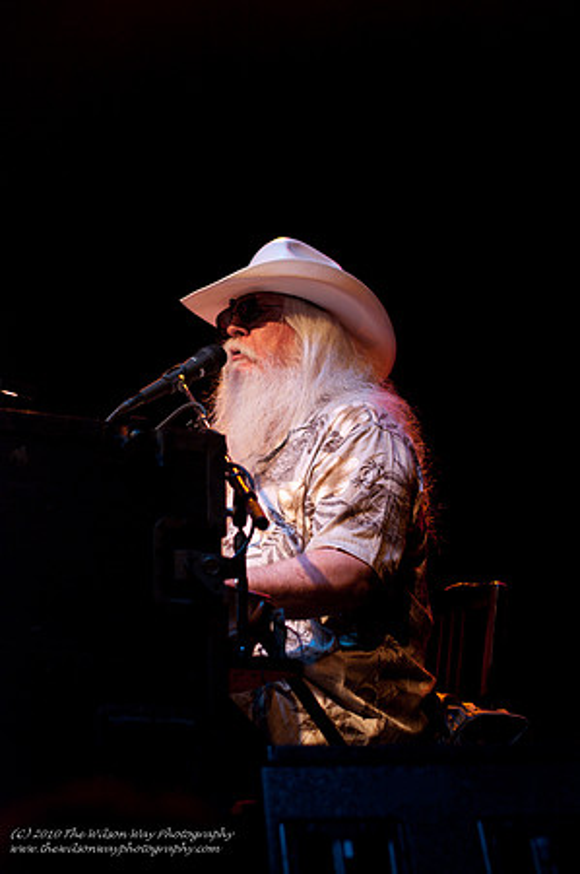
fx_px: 1817
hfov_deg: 18.1
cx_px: 290
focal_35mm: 75
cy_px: 437
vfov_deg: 27.0
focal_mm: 50
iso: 800
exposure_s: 1/60
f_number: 2.4
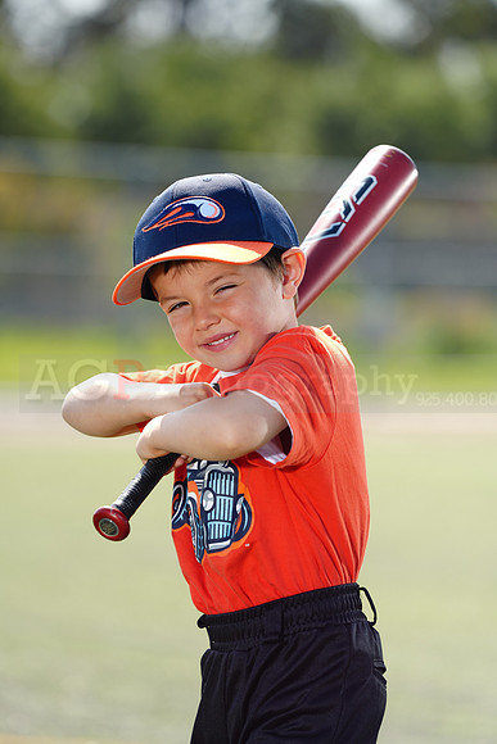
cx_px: 248
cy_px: 372
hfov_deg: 6.9
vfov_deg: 10.3
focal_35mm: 200
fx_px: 4139
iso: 50
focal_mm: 200
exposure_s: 1/250
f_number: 4
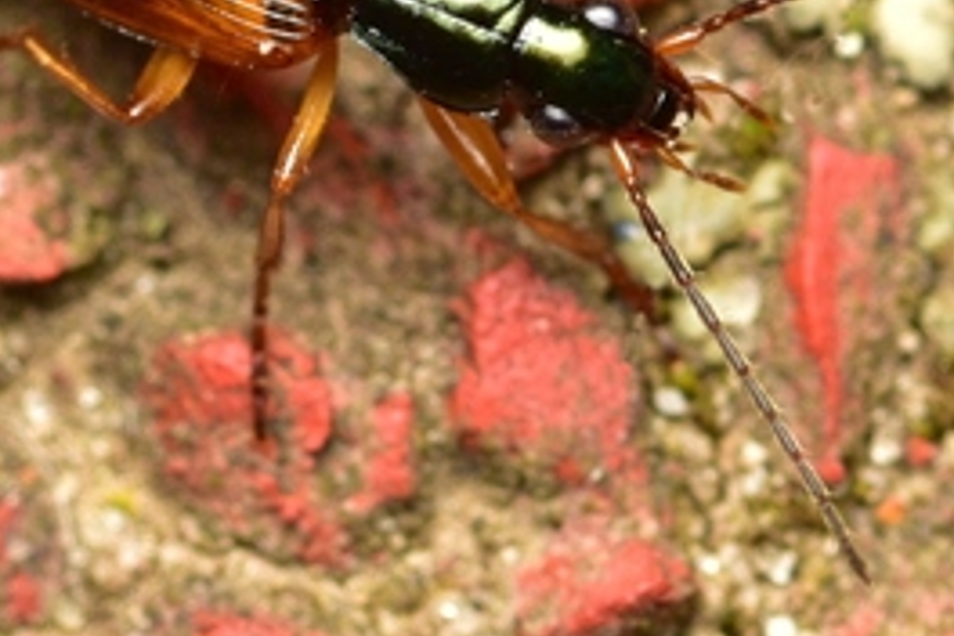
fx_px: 10128
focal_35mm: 382
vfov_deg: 3.6
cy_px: 80
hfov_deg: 5.4
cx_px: 538
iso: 200
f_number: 11
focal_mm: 105
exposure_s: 1/200
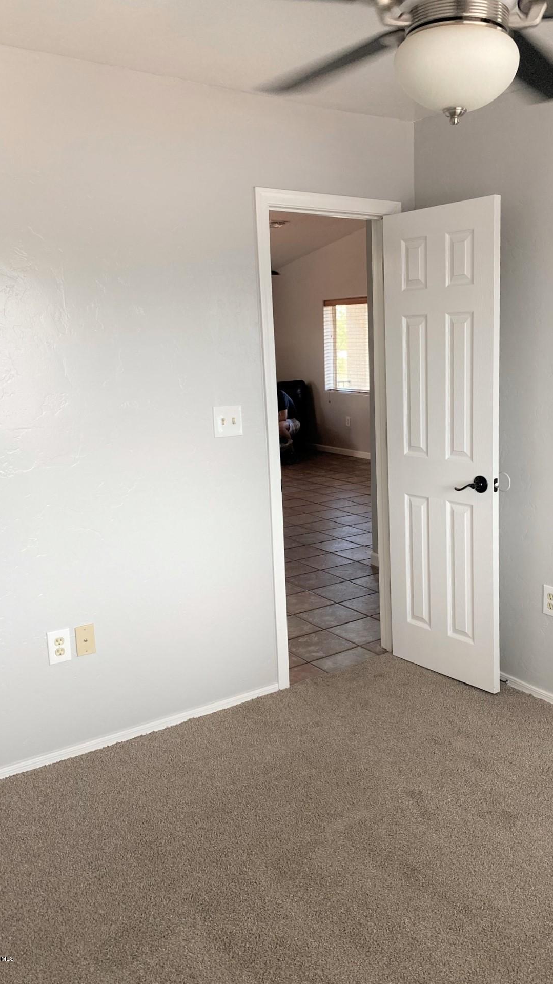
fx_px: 756
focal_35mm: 29
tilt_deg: -9.2
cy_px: 487
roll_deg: -0.8
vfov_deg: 66.1
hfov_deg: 39.9
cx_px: 351
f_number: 1.8
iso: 125
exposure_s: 1/121
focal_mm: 4.25
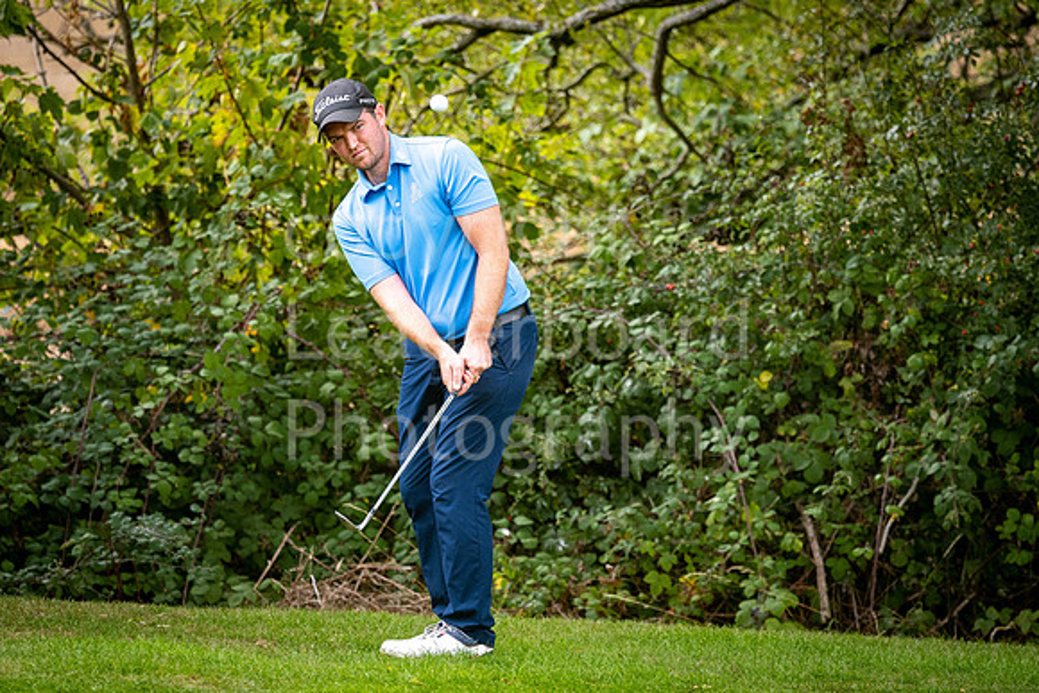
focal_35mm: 521
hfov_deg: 4.0
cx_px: 438
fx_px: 15037
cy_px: 401
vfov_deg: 2.6
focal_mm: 300
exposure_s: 1/500
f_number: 4
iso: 400
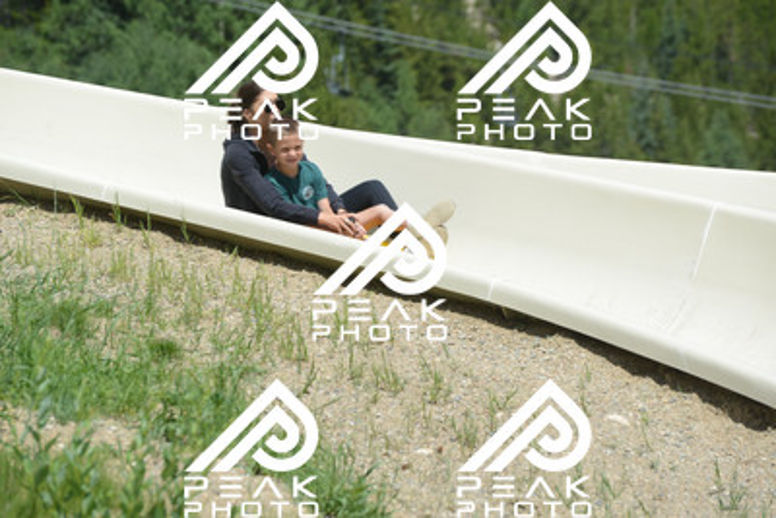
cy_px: 259
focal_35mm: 195
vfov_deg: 7.0
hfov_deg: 10.5
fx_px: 4205
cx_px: 388
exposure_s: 1/640
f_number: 6.3
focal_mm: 195
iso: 200
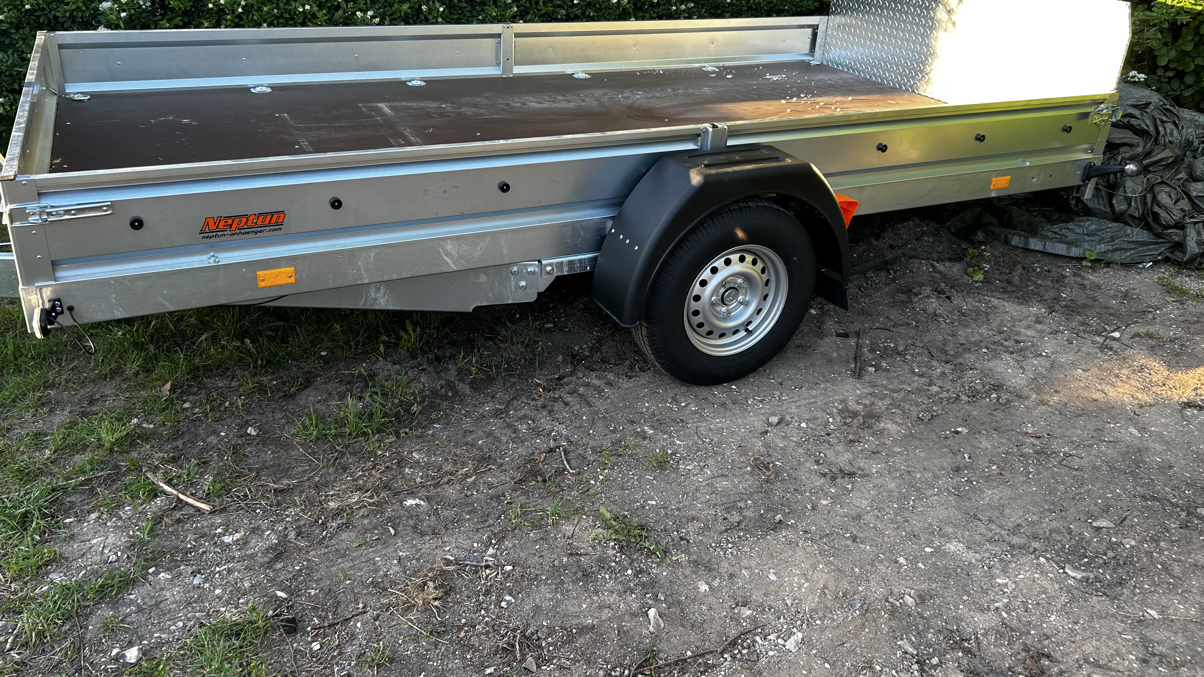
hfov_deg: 66.1
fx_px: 926
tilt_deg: -17.7
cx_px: 600
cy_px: 252
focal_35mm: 29
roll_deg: +1.1
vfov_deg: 39.9
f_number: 1.5
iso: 40
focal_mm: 5.7
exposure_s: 1/121
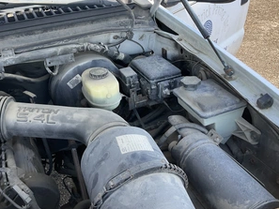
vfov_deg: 36.8
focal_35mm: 39
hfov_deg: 47.8
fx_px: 314
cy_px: 105
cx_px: 133
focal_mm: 3
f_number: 1.8
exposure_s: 1/122
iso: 20
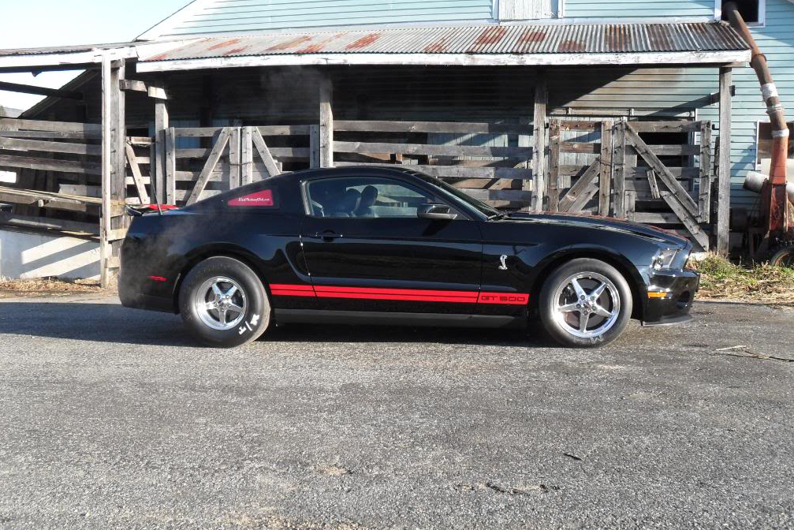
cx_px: 398
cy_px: 263
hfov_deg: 51.9
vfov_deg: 36.0
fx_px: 816
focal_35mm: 37
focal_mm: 6.2
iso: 100
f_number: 2.8
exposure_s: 1/350
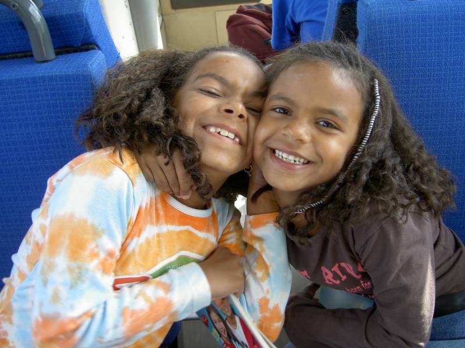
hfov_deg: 47.9
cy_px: 174
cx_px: 232
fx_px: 524
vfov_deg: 36.8
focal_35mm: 39
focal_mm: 8
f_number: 2.8
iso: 100
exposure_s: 1/80
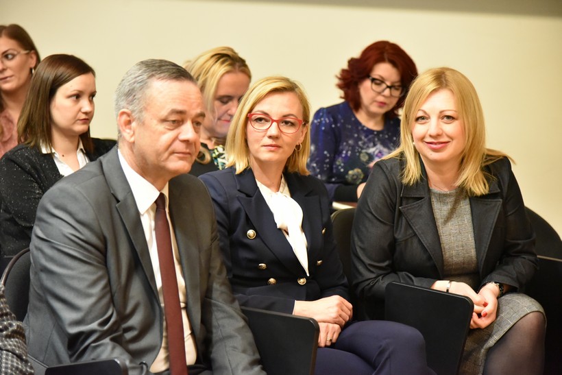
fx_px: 1530
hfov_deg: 20.8
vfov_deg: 14.0
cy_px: 188
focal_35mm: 98
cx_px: 281
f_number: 4
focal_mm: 98
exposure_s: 1/125
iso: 10000
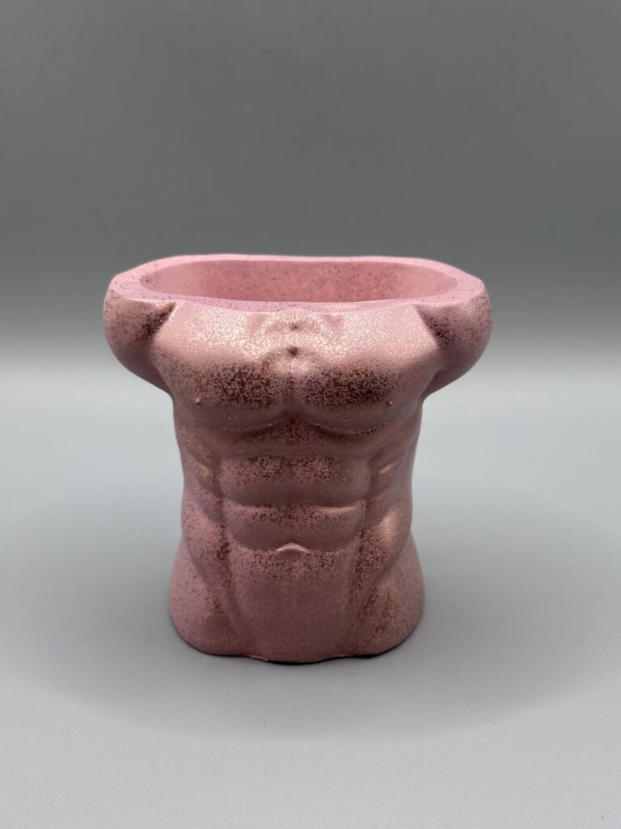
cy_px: 414
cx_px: 310
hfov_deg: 30.3
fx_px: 1148
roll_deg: -0.8
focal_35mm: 48
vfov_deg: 39.7
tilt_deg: -20.5
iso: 50
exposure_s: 1/182
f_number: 1.78
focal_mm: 6.86
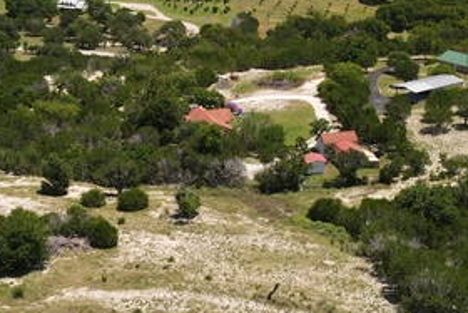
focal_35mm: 57
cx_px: 217
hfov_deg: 35.0
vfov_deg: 23.8
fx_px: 741
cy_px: 164
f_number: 2.8
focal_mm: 4.5
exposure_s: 1/60
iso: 100
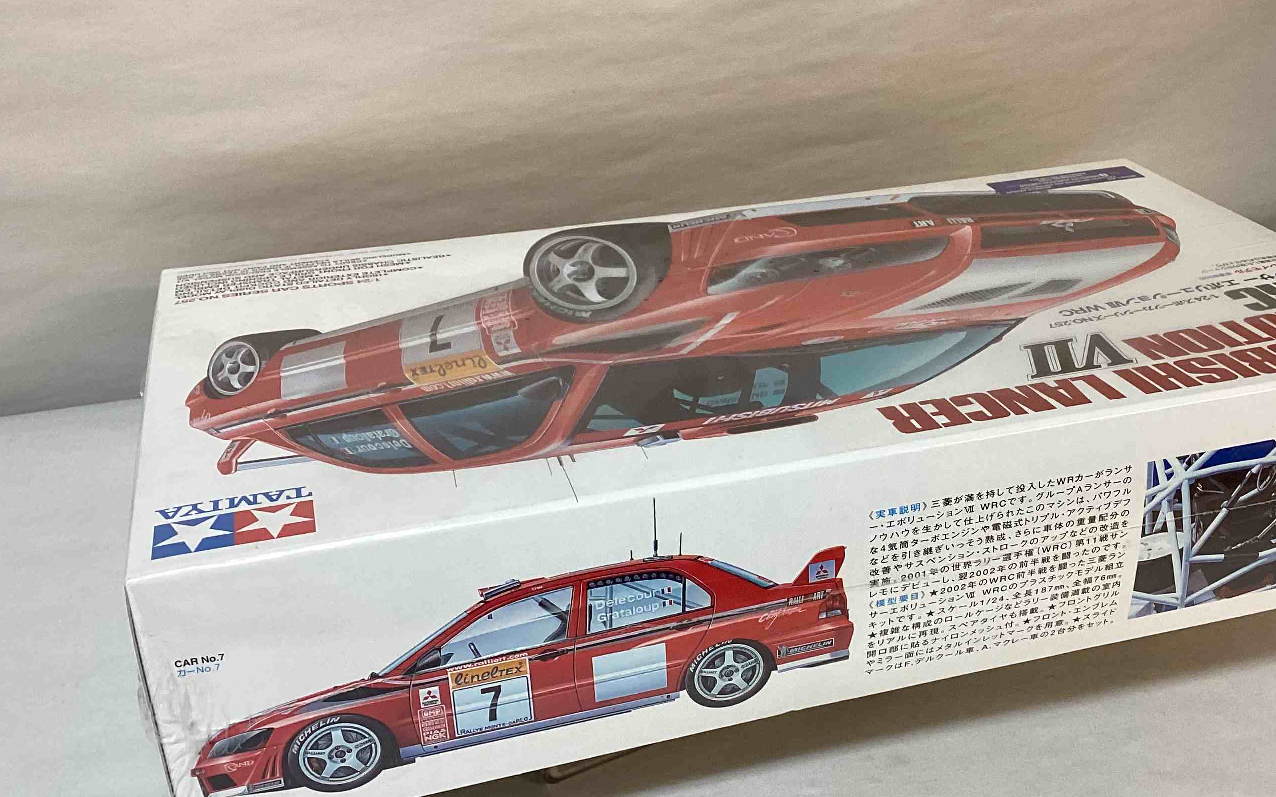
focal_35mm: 42
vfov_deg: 30.5
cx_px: 784
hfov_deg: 46.8
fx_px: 1460
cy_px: 410
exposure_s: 1/60
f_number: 2.4
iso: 100
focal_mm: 3.3
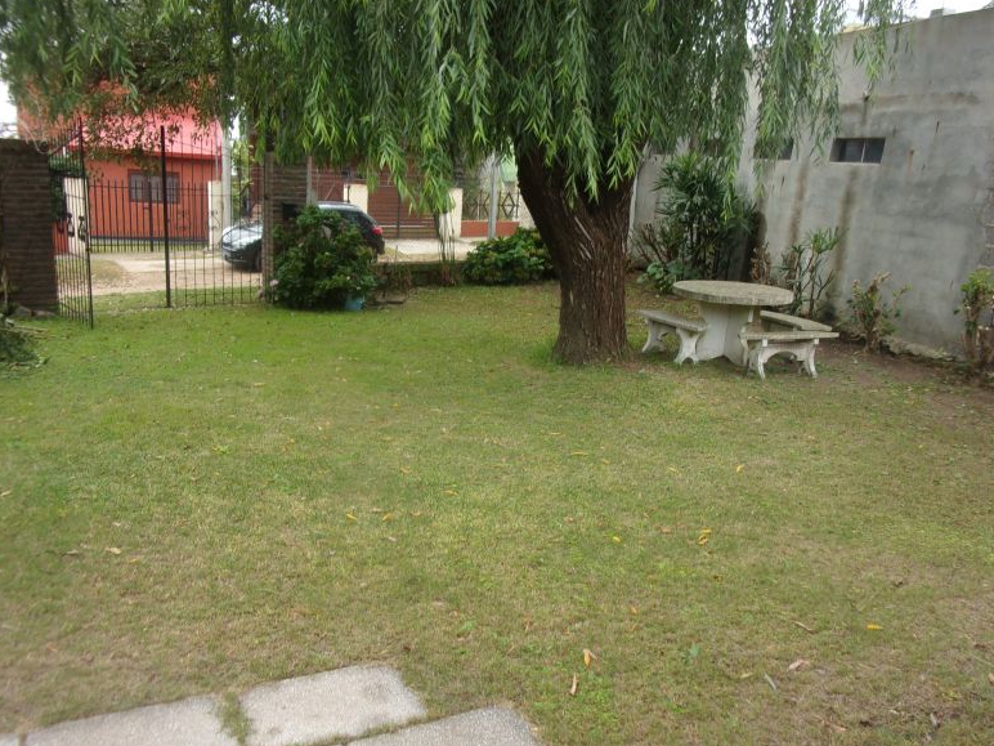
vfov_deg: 48.2
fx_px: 833
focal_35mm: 29
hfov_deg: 61.6
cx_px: 480
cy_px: 378
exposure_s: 1/58
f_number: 3.9
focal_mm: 5.1
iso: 80
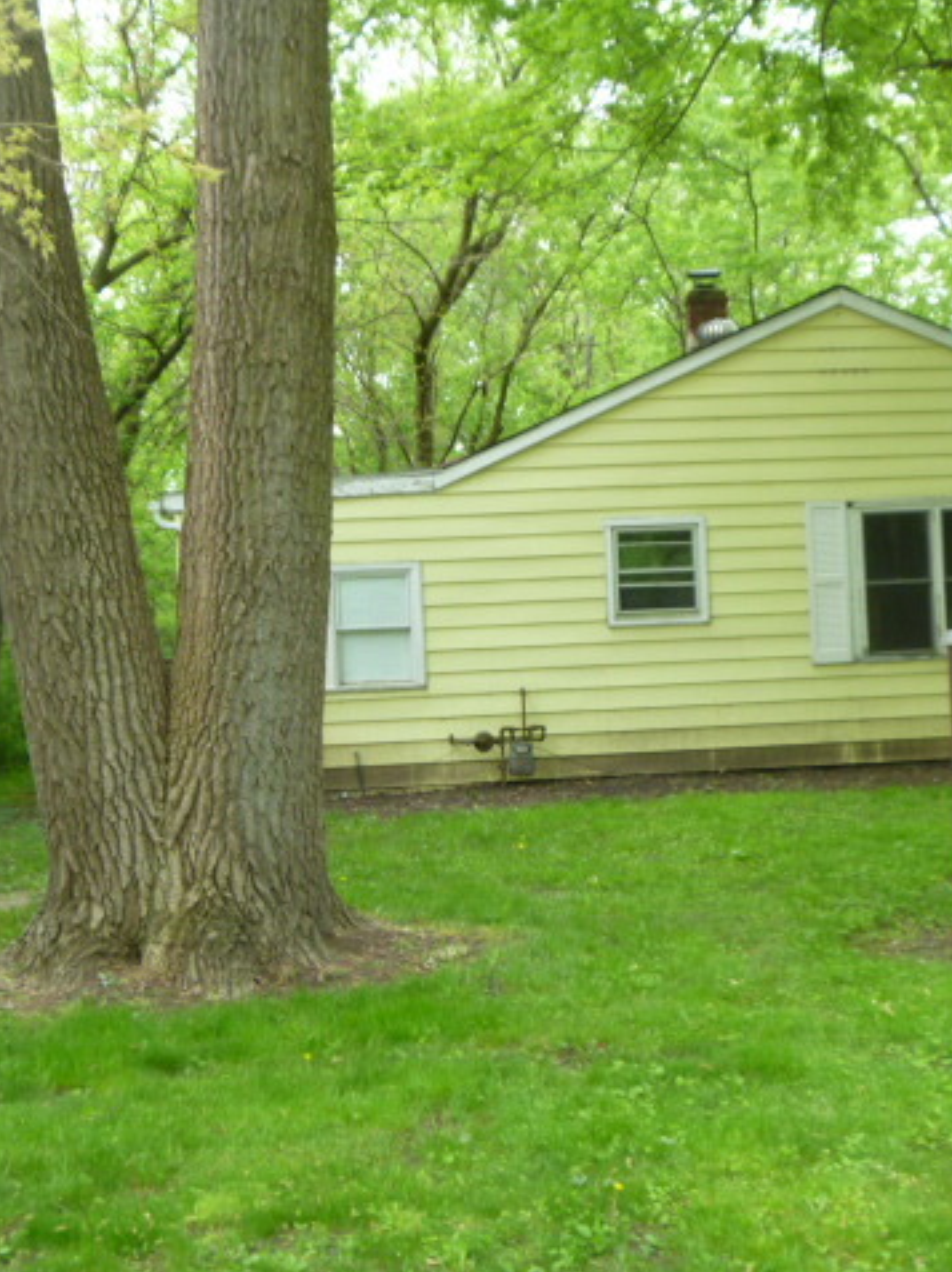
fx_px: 1726
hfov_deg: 30.6
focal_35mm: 47
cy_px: 637
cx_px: 635
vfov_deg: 40.5
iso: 160
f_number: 3.5
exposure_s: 1/100
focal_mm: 6.3
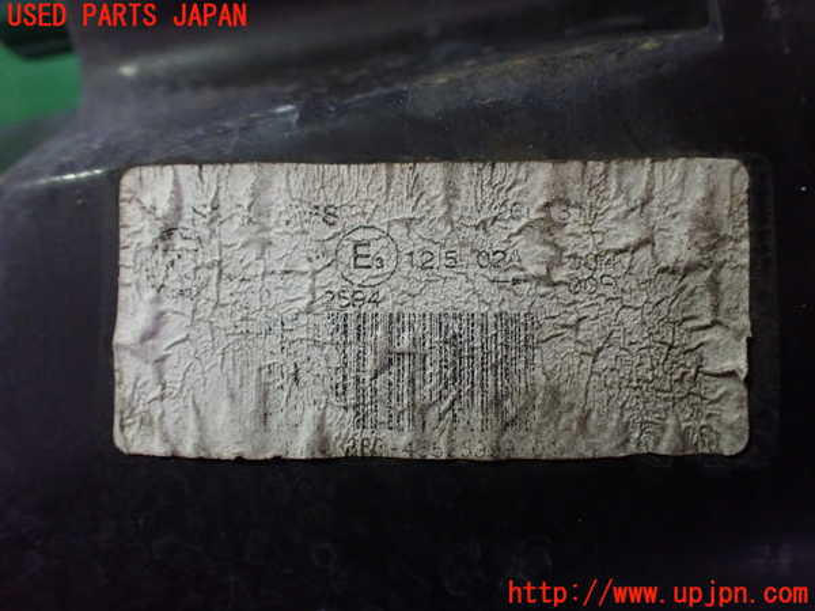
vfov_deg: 46.8
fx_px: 706
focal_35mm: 30
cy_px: 306
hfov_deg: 60.0
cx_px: 408
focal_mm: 5.4
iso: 800
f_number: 2.3
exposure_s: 1/60
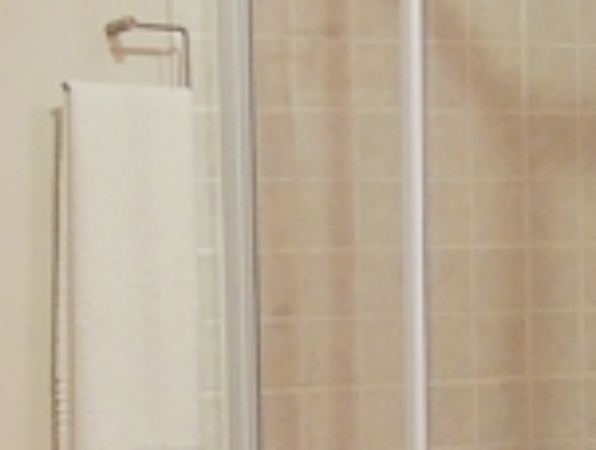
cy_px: 608
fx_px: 2554
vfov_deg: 9.8
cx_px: 229
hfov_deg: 13.3
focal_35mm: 148
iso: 400
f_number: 2
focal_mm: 6
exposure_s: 1/20
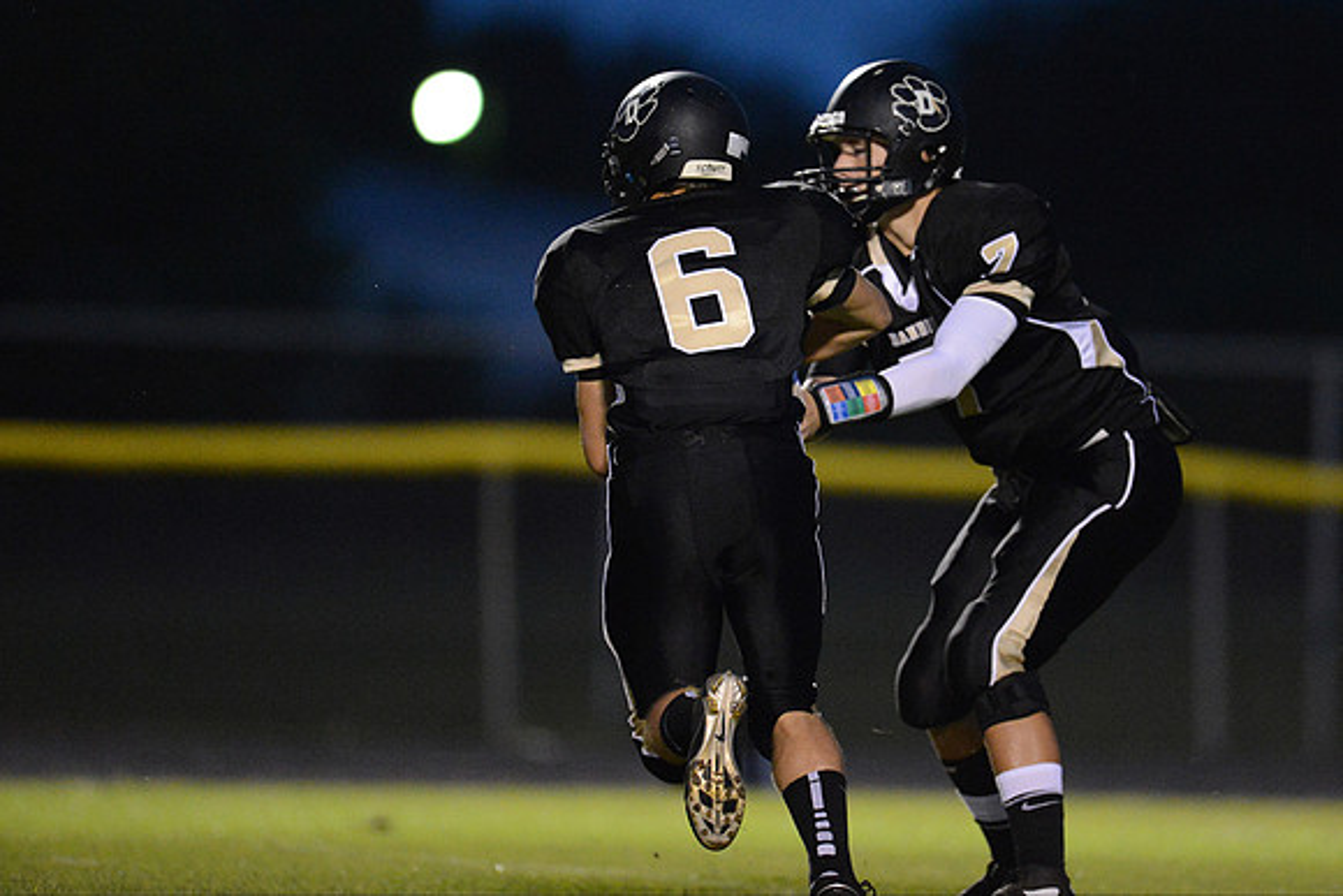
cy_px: 448
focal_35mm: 400
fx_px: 14925
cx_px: 672
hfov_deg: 5.2
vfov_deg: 3.4
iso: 12800
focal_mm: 400
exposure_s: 1/800
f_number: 2.8
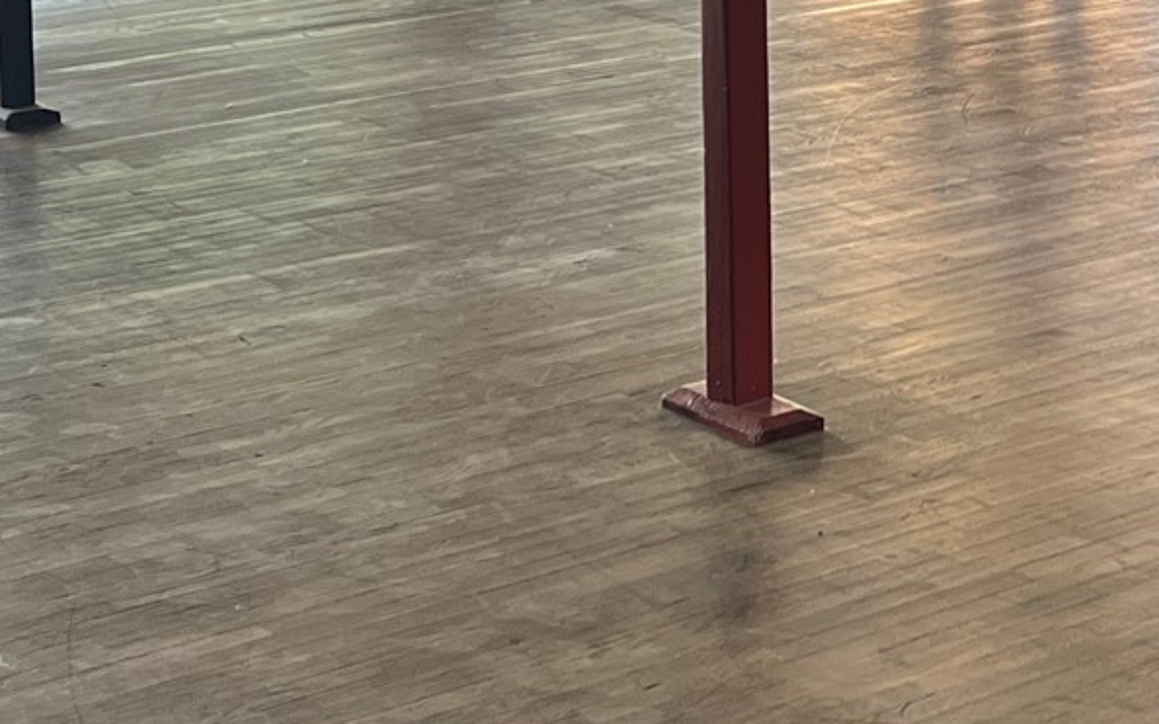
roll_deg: -0.2
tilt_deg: -5.3
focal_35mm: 95
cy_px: -322
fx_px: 3000
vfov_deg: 13.1
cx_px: 1253
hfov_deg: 20.9
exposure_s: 1/120
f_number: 1.5
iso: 100
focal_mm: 5.7
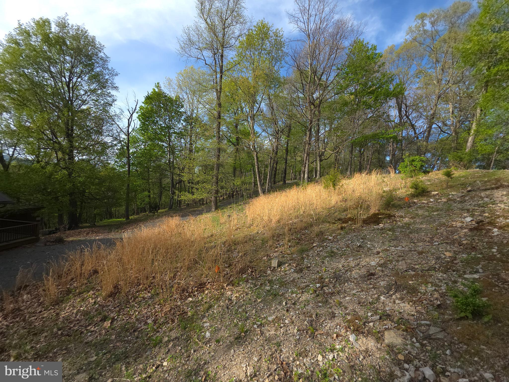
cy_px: 191
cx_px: 254
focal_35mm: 13
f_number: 1.9
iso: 20
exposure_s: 1/267
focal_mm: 2.2
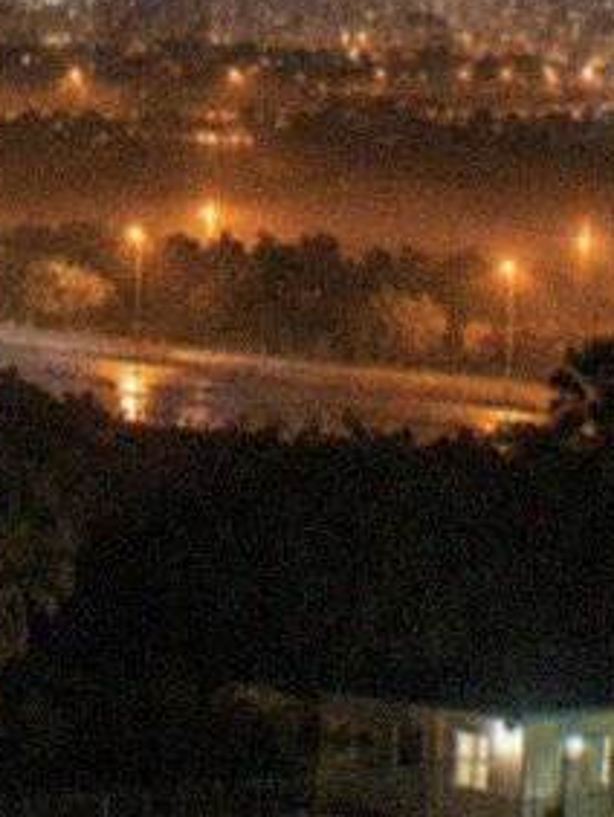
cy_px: 391
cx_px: 154
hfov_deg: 6.8
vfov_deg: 9.1
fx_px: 5148
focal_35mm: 218
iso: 1250
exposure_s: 1/80
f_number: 5
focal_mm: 64
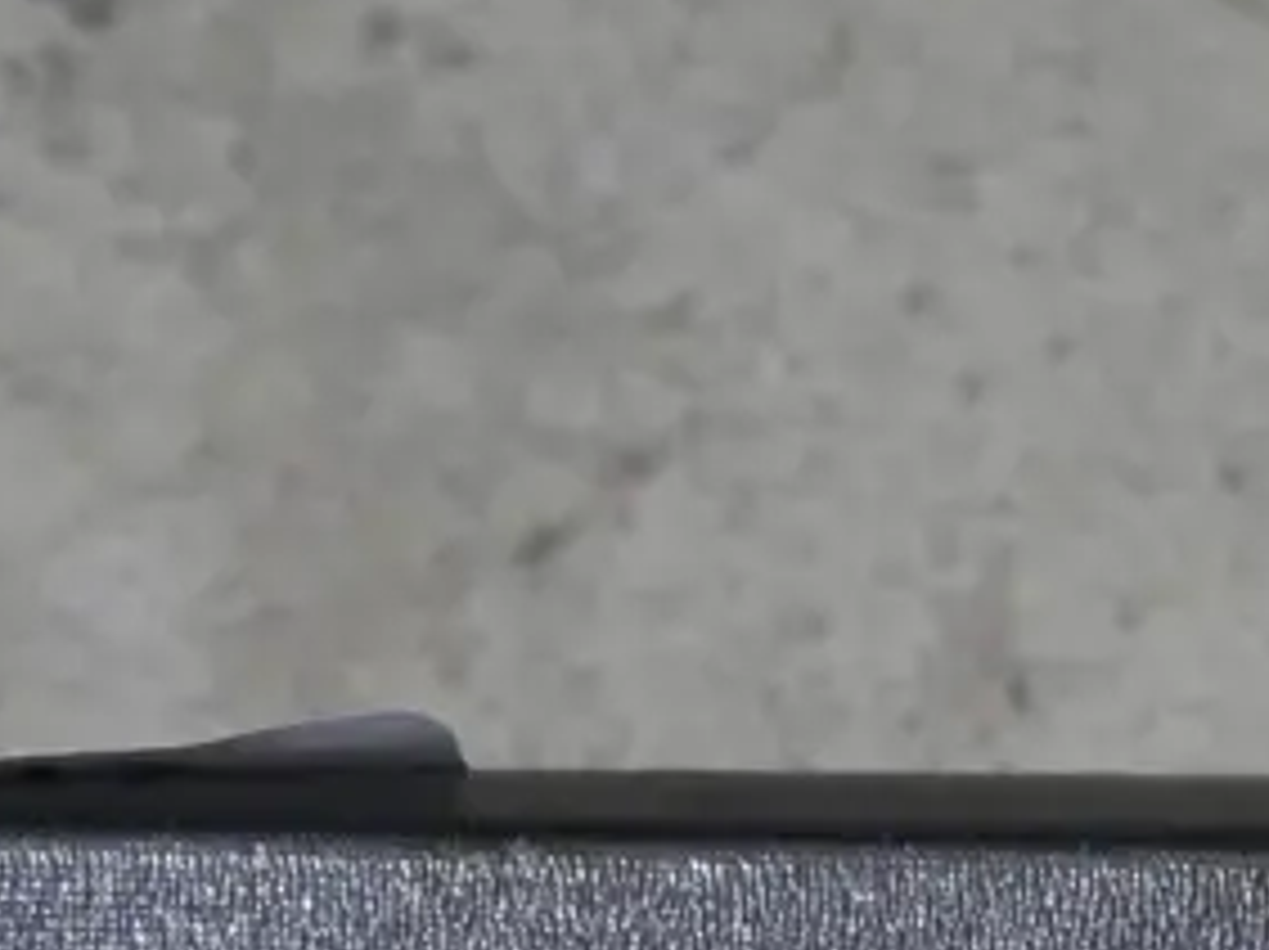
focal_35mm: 247
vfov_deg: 5.9
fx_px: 9047
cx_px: 1184
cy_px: 1697
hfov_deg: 8.0
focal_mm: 34
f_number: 5.4
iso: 500
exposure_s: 1/80
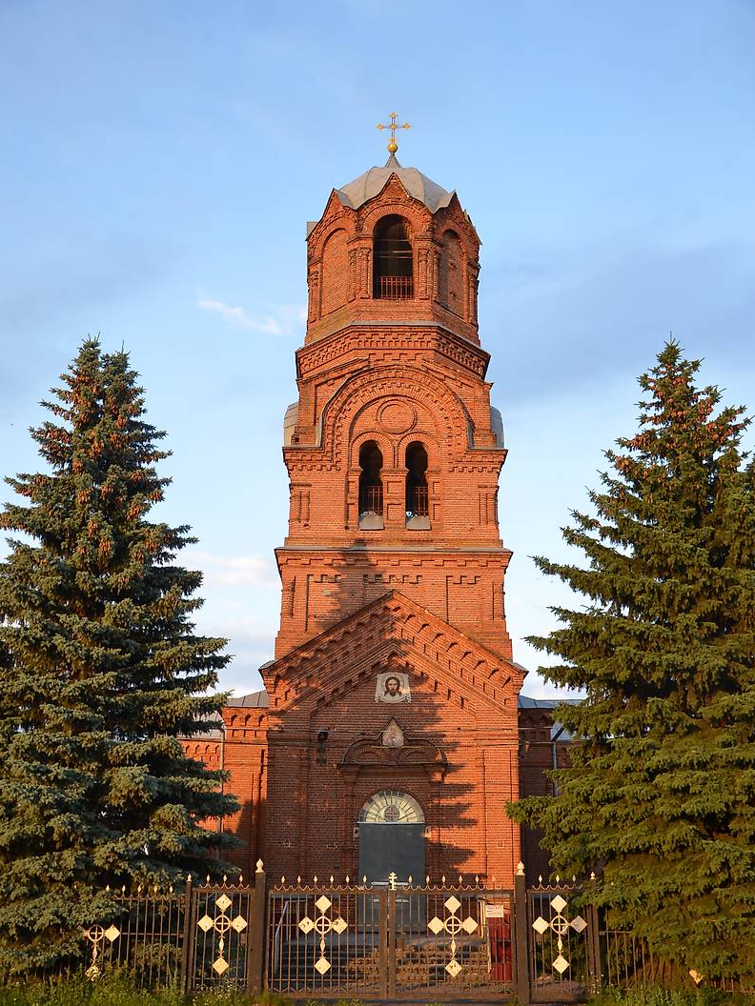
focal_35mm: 36
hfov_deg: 39.7
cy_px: 571
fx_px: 1047
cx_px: 378
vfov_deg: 51.2
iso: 200
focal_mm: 22
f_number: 5.6
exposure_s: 1/125
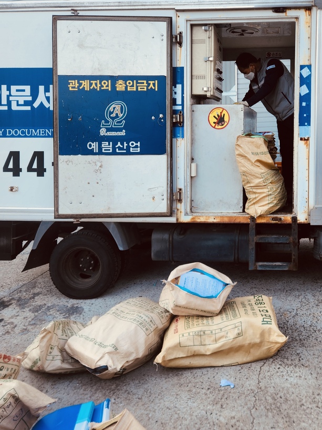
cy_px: 215
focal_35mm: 23
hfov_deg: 58.9
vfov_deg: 73.9
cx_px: 161
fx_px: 285
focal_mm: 5.4
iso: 25
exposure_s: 1/180
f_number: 1.8
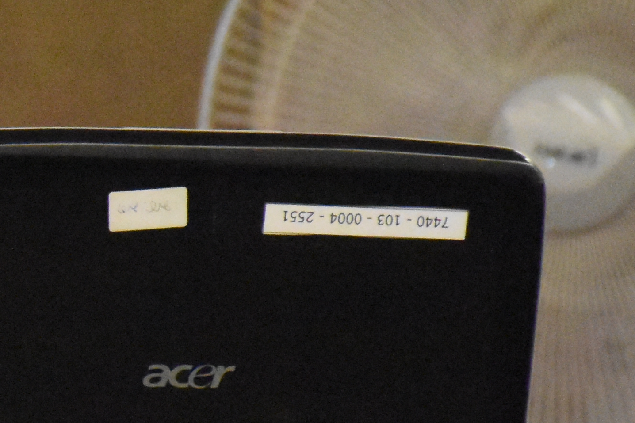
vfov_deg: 1.9
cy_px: 86
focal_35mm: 727
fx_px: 12821
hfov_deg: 2.8
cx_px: -423
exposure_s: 1/125
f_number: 5.6
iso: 11400
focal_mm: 116
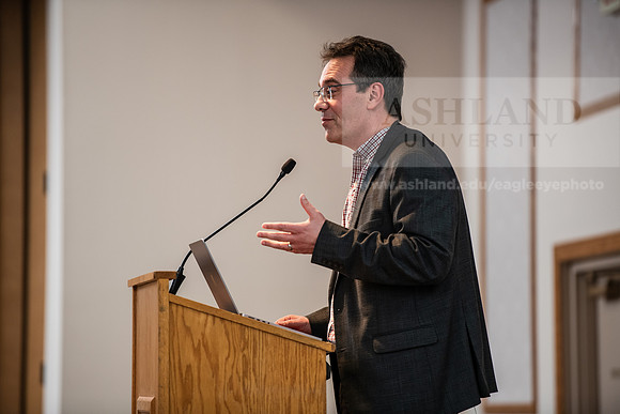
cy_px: 207
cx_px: 310
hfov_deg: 10.8
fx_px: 3273
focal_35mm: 190
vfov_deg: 7.2
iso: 1000
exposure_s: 1/160
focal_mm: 190
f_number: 2.8
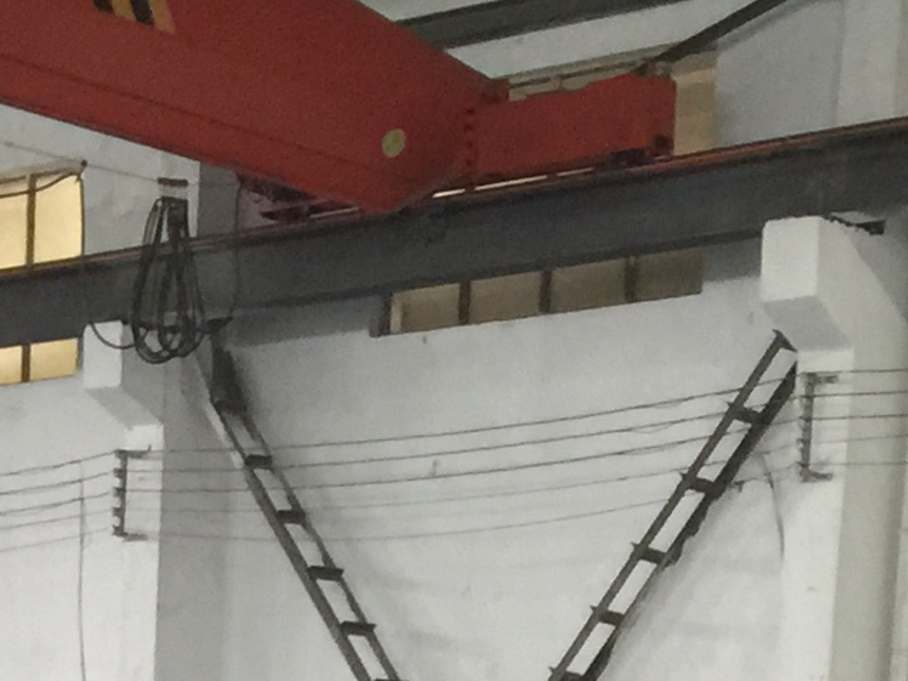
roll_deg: -4.9
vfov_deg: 8.8
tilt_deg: -9.0
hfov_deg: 13.2
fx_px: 3908
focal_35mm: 149
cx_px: 565
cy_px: 1743
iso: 80
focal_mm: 4.15
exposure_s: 1/15
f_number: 2.2
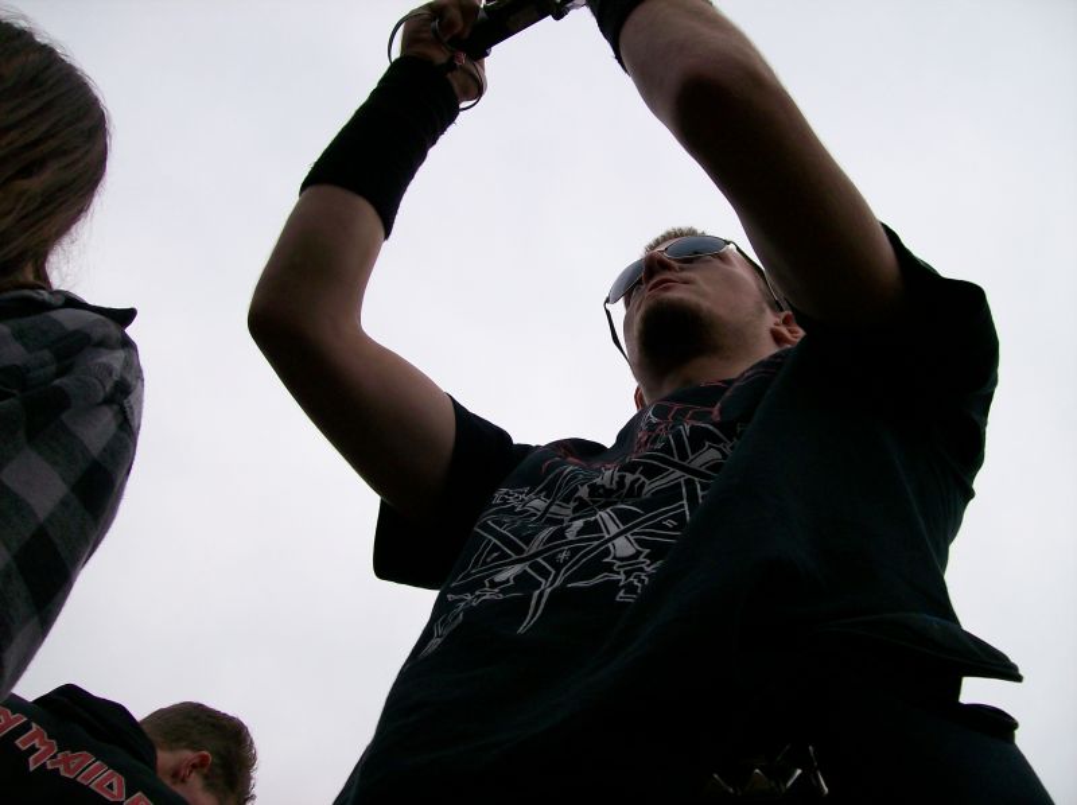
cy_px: 402
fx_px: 1119
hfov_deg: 51.4
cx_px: 538
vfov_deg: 39.6
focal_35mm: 36
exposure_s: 1/238
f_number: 2.7
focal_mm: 6
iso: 80
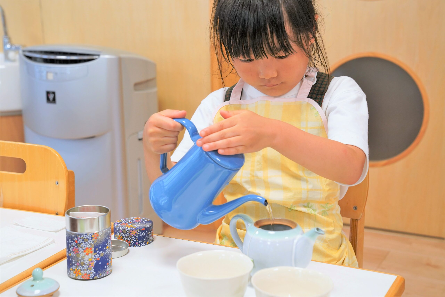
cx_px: 222
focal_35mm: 57
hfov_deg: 35.1
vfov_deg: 23.8
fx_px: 705
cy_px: 148
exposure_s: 1/125
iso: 1600
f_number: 5.6
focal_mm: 57
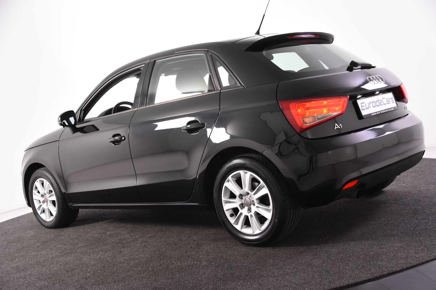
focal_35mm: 46
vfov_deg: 28.9
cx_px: 218
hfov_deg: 42.3
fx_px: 563
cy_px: 145
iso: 1600
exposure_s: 1/60
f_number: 4
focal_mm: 31
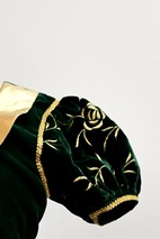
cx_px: -72
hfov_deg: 11.6
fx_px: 760
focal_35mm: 114
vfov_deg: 16.9
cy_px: 310
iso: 800
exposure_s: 1/60
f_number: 5
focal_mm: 18
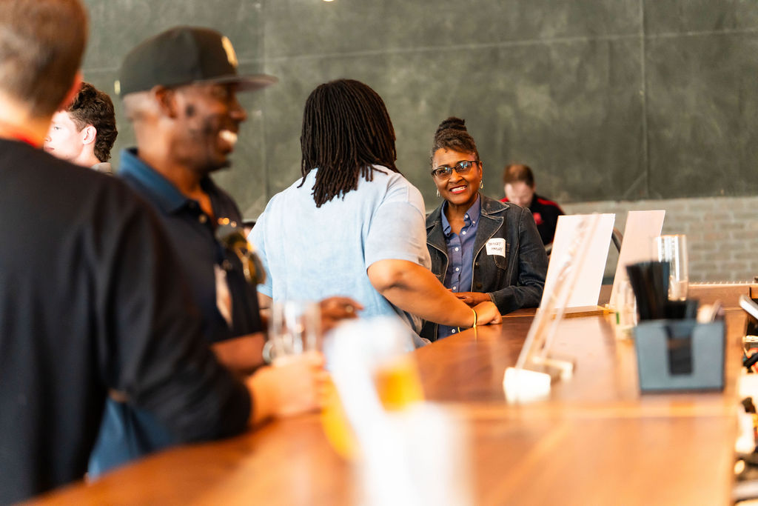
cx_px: 379
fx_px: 1811
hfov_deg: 23.6
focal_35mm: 86
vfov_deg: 15.9
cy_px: 253
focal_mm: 86
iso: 3200
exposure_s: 1/125
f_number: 2.8
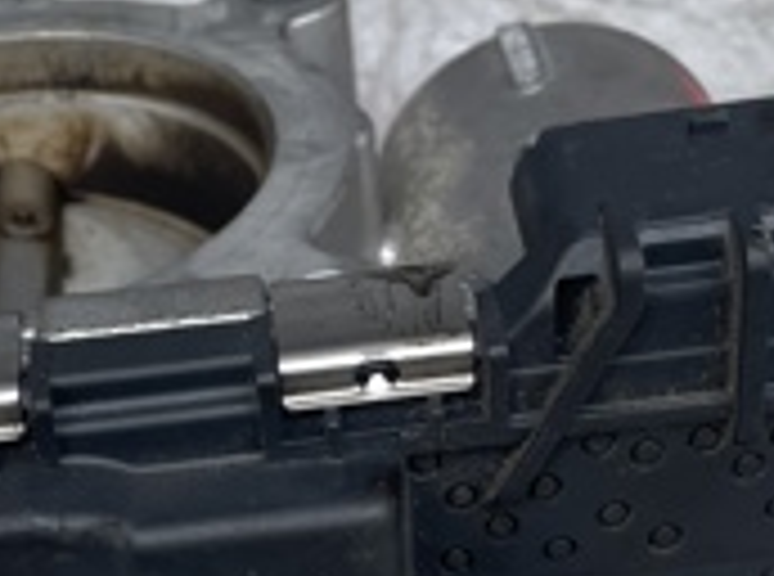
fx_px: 2163
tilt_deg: -48.9
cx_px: 198
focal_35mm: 97
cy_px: 709
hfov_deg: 20.1
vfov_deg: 14.6
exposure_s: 1/647
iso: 32
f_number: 1.6
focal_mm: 4.2
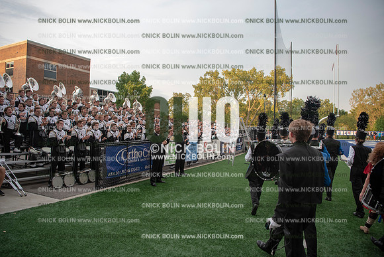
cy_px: 128
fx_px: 256
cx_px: 192
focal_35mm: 24
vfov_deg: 53.2
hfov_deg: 73.7
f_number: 3.2
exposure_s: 1/1250
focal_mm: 24
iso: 800
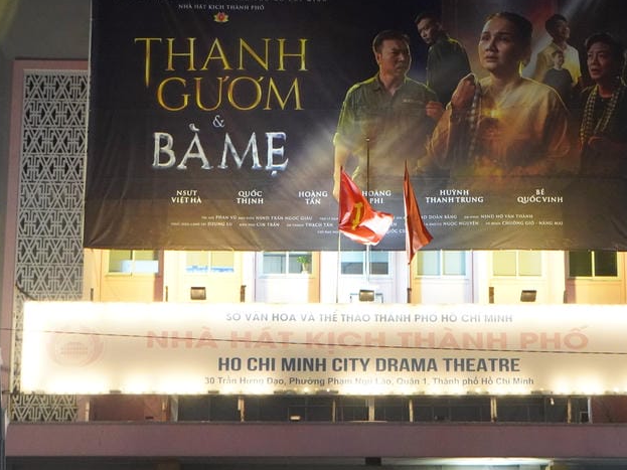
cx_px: 398
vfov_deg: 20.5
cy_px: 260
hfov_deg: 27.0
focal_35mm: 72
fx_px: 1300
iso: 6400
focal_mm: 31
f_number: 4
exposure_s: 1/125
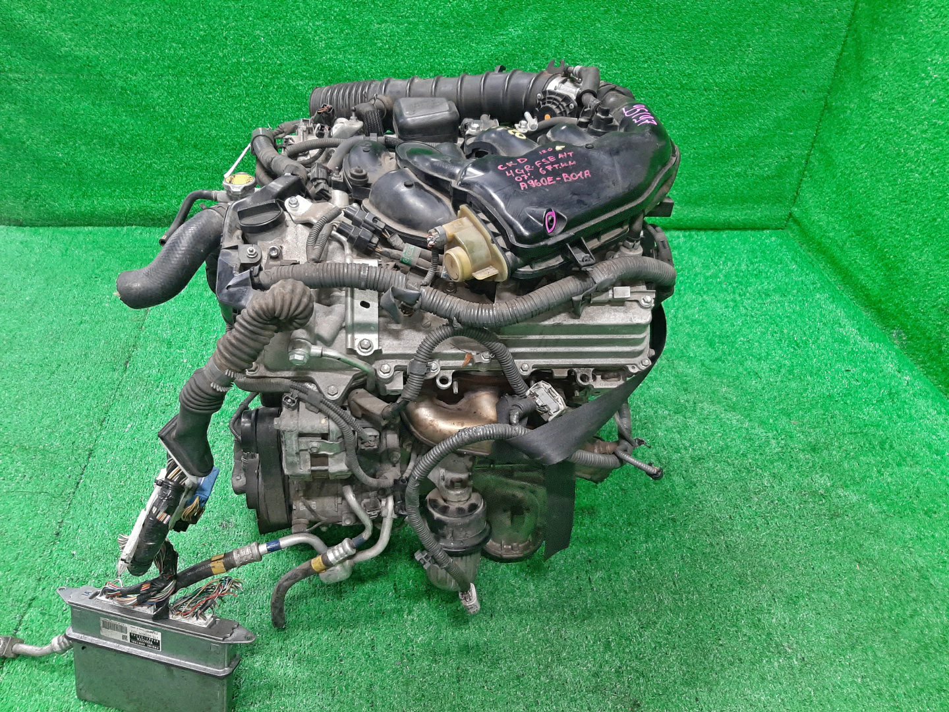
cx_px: 474
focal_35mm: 26
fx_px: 713
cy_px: 356
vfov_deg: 53.1
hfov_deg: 67.3
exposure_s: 1/50
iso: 207
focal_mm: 3.93
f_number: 1.7
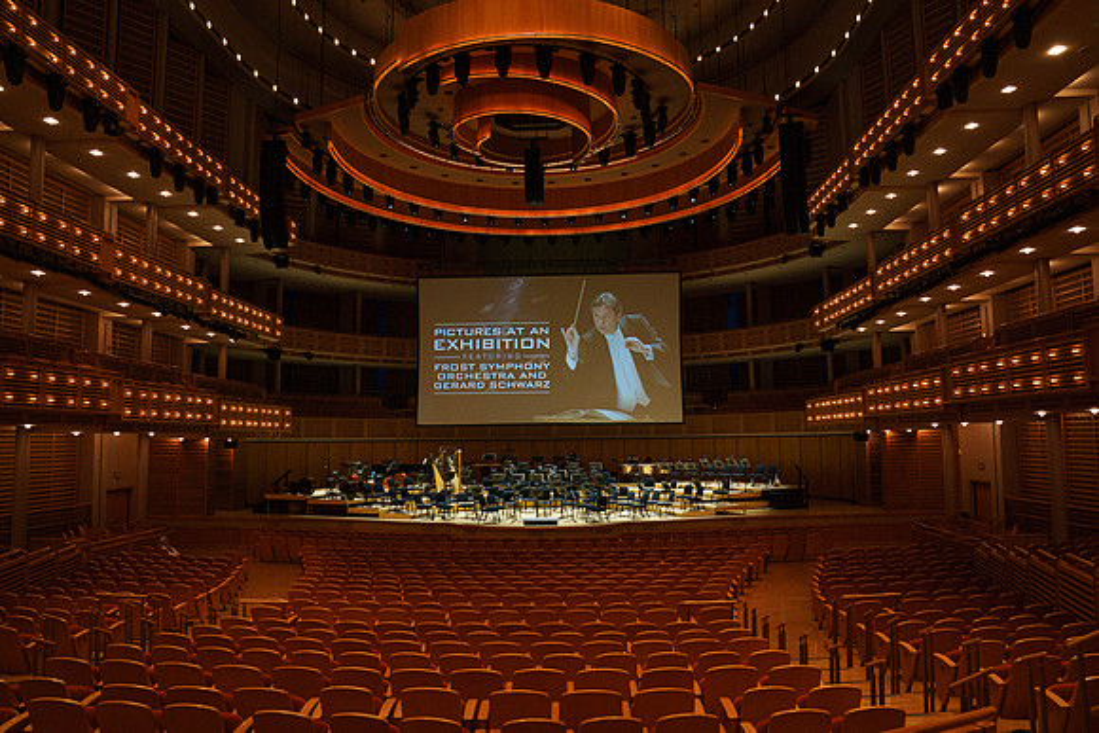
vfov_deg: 52.1
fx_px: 750
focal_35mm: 25
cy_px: 366
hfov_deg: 72.5
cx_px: 550
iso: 2500
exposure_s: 1/200
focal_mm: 24
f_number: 5.6
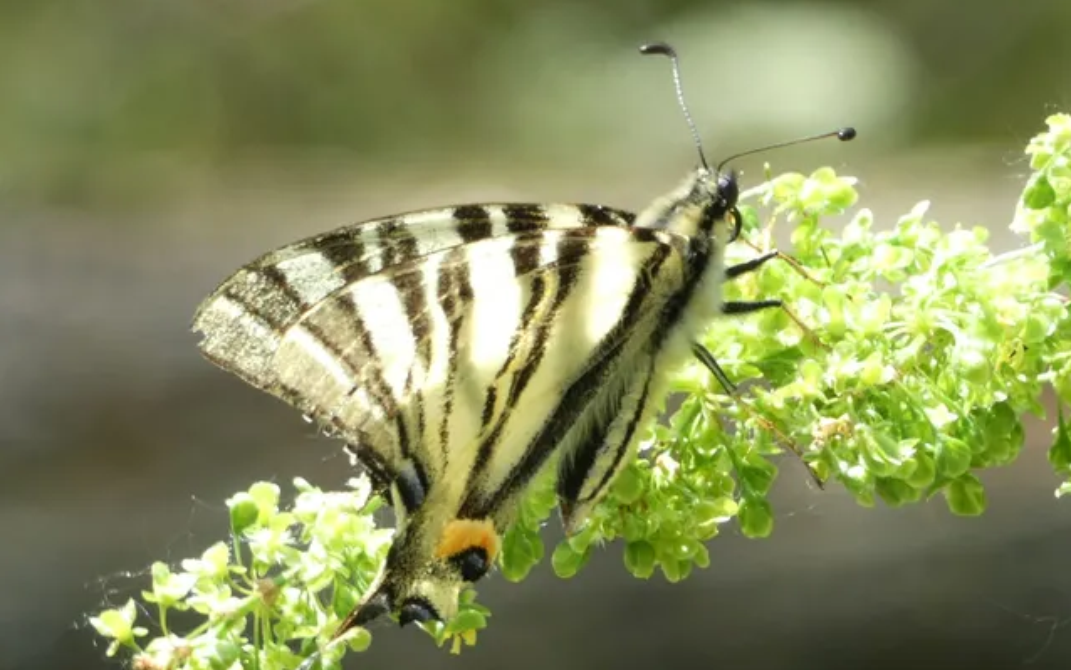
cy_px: 383
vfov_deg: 3.4
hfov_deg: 5.5
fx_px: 11239
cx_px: 536
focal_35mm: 385
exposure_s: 1/100
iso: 80
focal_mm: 64.9
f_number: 5.6
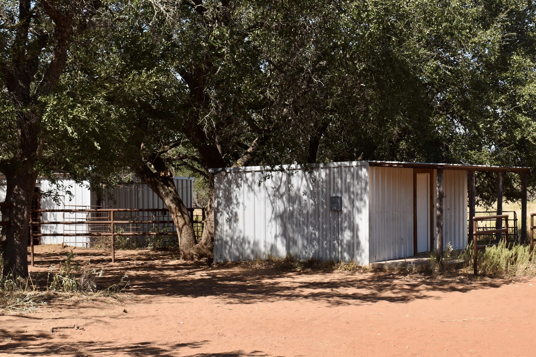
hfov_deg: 28.0
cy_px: 213
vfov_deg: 19.0
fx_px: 1069
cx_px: 354
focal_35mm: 72
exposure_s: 1/200
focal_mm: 31
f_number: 10
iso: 100
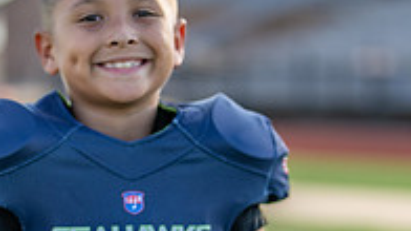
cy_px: 248
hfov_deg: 12.5
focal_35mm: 172
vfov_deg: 7.0
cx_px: 164
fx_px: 1873
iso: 100
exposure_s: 1/4000
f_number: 1.2
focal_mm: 50
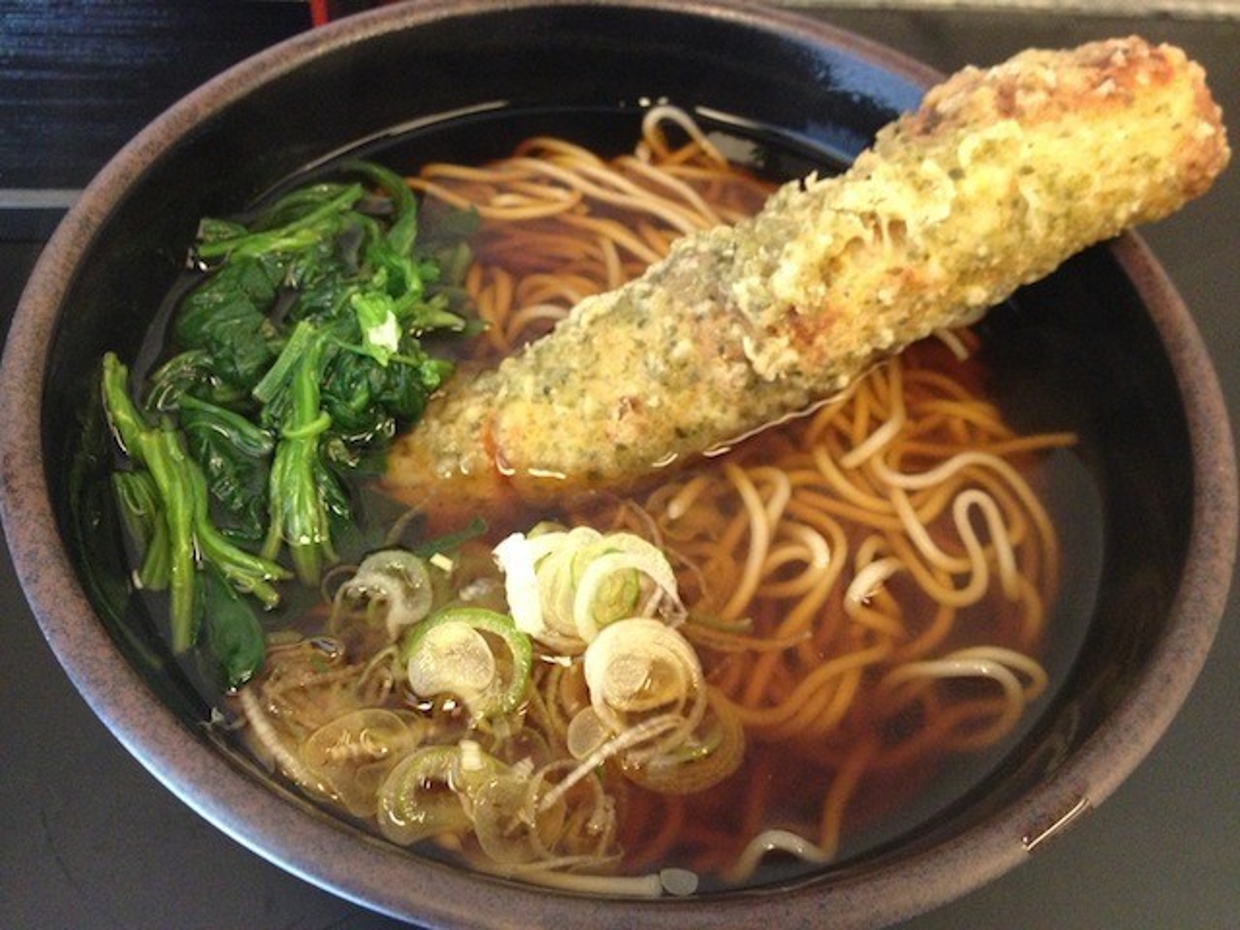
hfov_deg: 52.6
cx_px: 620
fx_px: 1254
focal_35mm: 35
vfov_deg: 40.7
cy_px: 465
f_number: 2.4
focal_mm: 4.28
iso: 320
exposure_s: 1/20
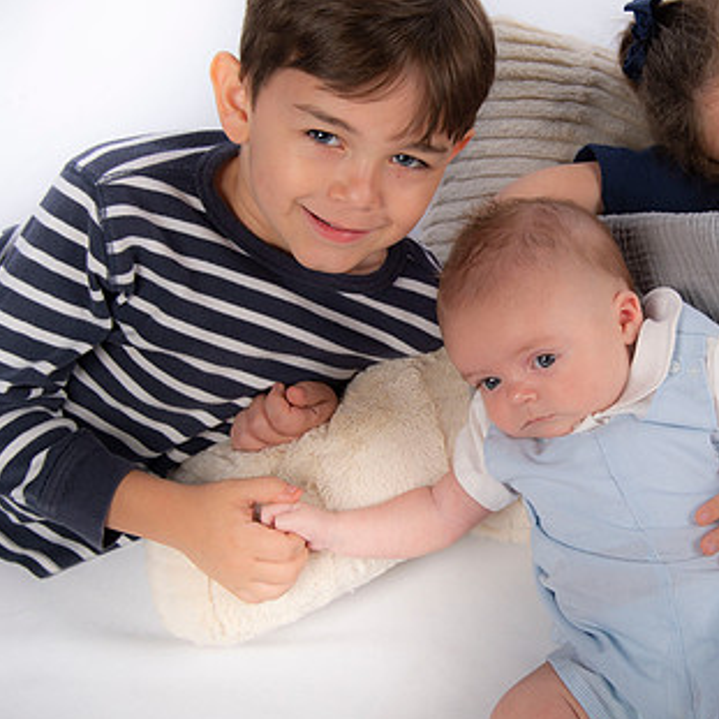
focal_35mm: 76
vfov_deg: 22.8
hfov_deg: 22.4
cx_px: 596
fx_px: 1786
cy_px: 347
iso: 100
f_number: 5.6
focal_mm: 48
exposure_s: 1/200
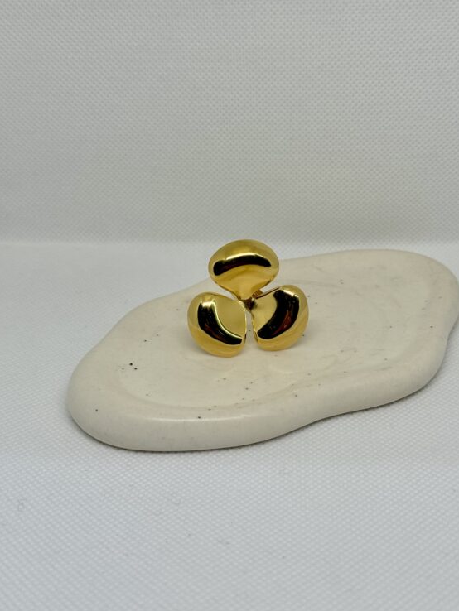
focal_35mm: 52
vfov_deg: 36.8
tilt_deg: -23.8
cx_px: 241
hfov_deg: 28.0
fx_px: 919
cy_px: 298
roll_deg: +1.8
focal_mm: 6.76
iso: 64
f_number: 1.78
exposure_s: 1/433
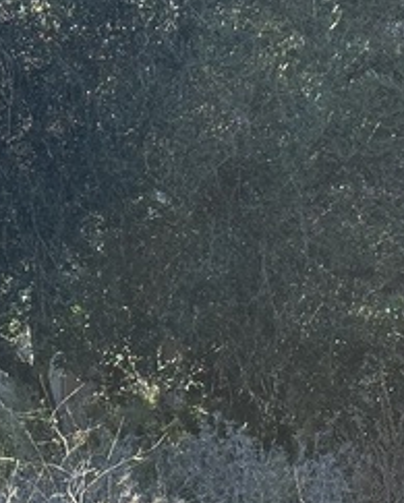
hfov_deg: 8.0
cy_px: 145
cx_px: 249
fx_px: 2894
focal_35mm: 194
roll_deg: -1.7
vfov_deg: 9.9
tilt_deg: +3.9
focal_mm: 6.86
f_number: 1.78
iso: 64
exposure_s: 1/1565
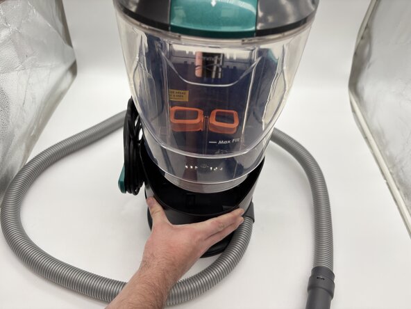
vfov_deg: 53.1
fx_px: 309
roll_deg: -4.5
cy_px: 154
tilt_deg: -44.4
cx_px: 206
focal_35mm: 26
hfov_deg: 67.3
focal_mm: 5.96
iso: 50
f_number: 1.6
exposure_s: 1/520
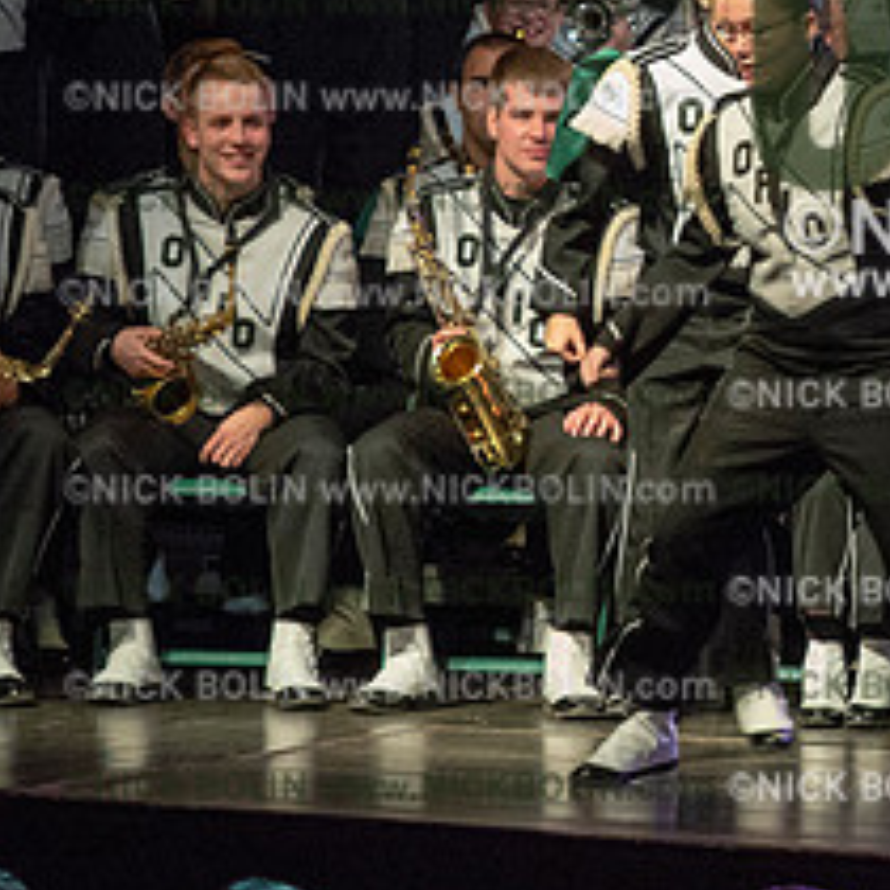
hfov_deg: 3.4
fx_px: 15039
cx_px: 1051
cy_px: 97
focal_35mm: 517
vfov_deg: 3.4
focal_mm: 220
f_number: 7.1
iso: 8000
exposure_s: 1/200
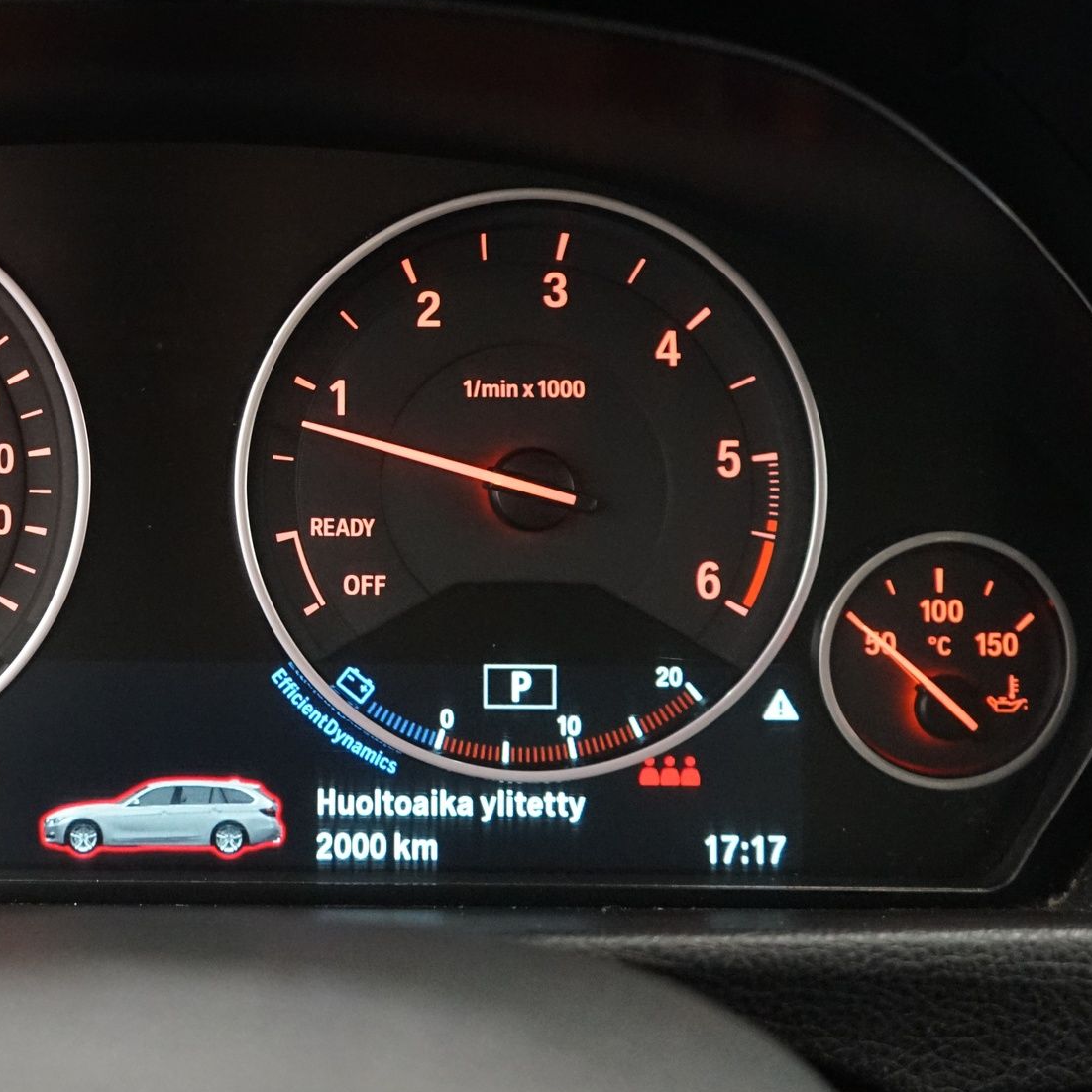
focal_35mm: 54
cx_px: 124
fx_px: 1927
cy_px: 374
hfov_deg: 30.3
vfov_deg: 31.4
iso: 4000
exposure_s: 1/60
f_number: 3.5
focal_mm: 28
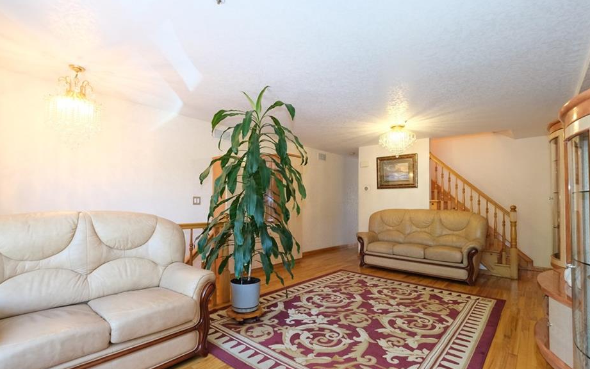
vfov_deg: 67.9
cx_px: 296
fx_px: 273
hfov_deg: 94.4
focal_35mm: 17
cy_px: 197
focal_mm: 10
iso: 2500
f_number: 4
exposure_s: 1/100
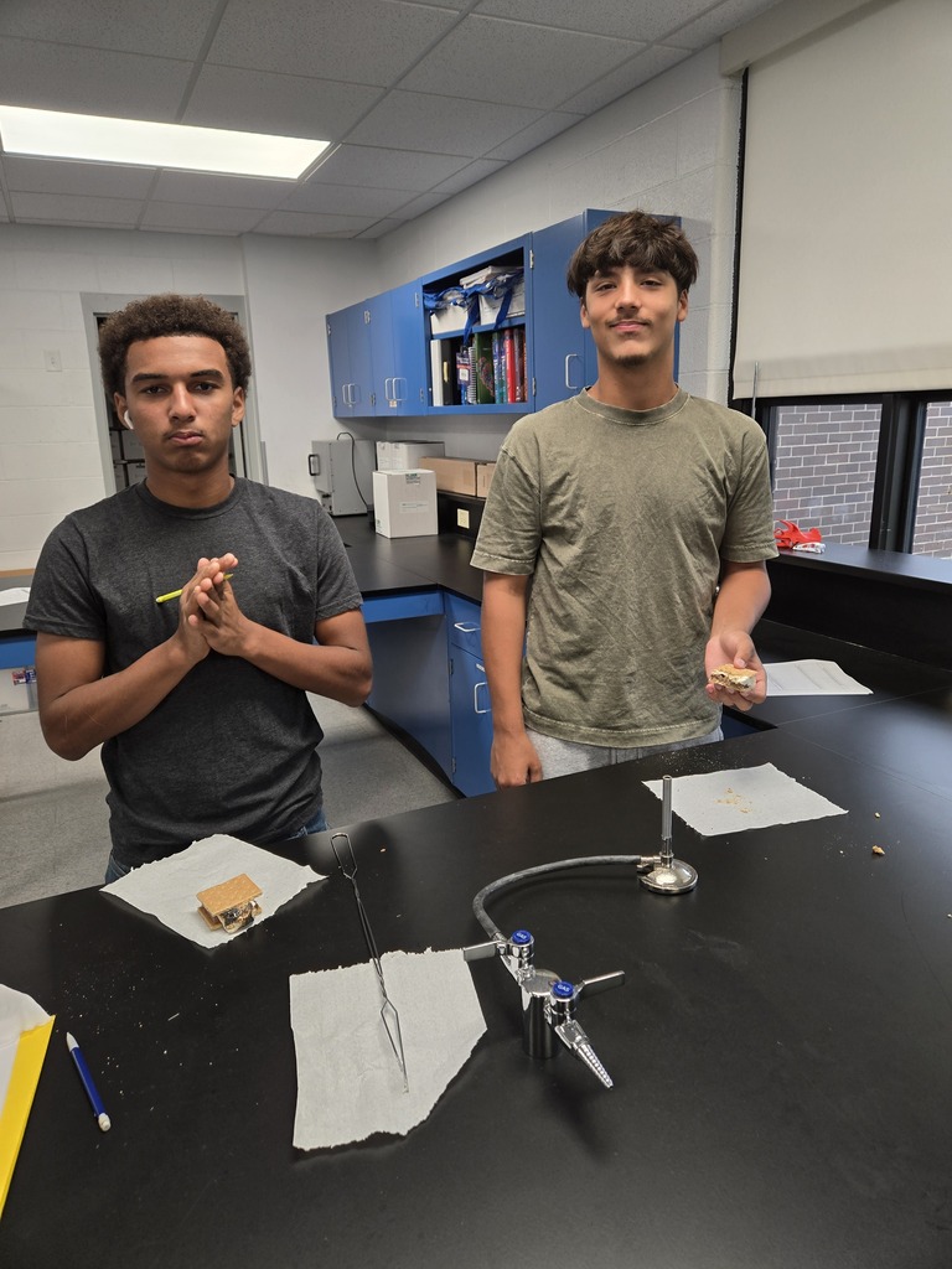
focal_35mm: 23
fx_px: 843
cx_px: 476
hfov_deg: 58.9
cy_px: 634
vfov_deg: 73.9
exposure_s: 1/50
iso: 64
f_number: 1.8
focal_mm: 5.4
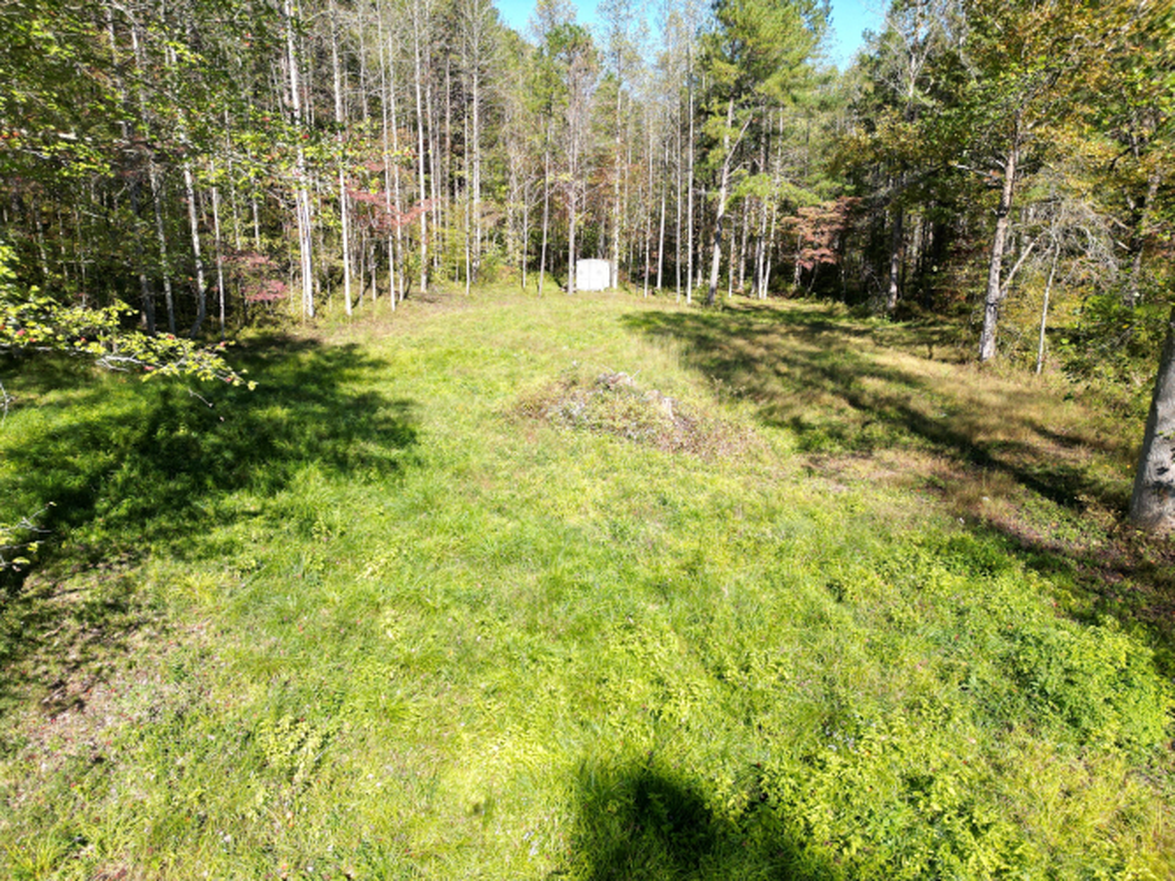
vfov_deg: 56.8
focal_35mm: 24
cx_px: 588
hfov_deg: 71.6
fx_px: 815
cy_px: 440
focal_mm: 6.72
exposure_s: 1/1000
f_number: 1.7
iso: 100
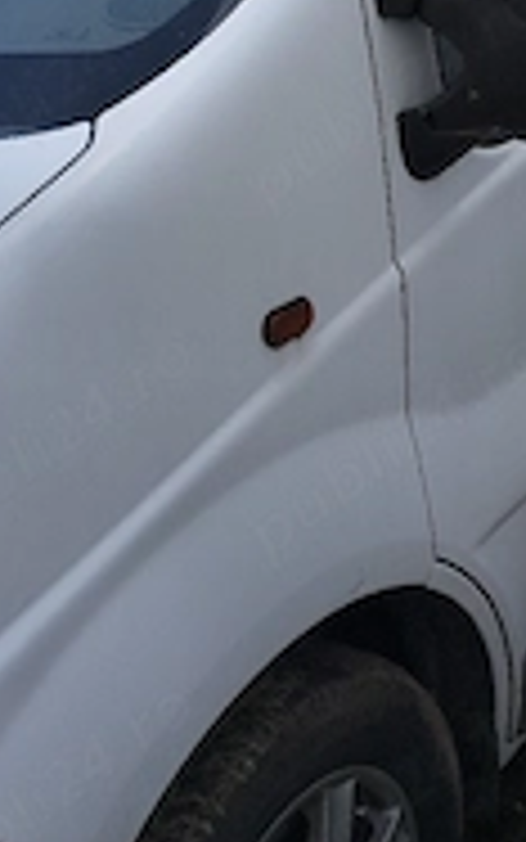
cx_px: 486
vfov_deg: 33.4
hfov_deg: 21.5
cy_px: 149
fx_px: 1352
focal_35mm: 59
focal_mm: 4.81
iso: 98
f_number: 1.8
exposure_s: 1/1111
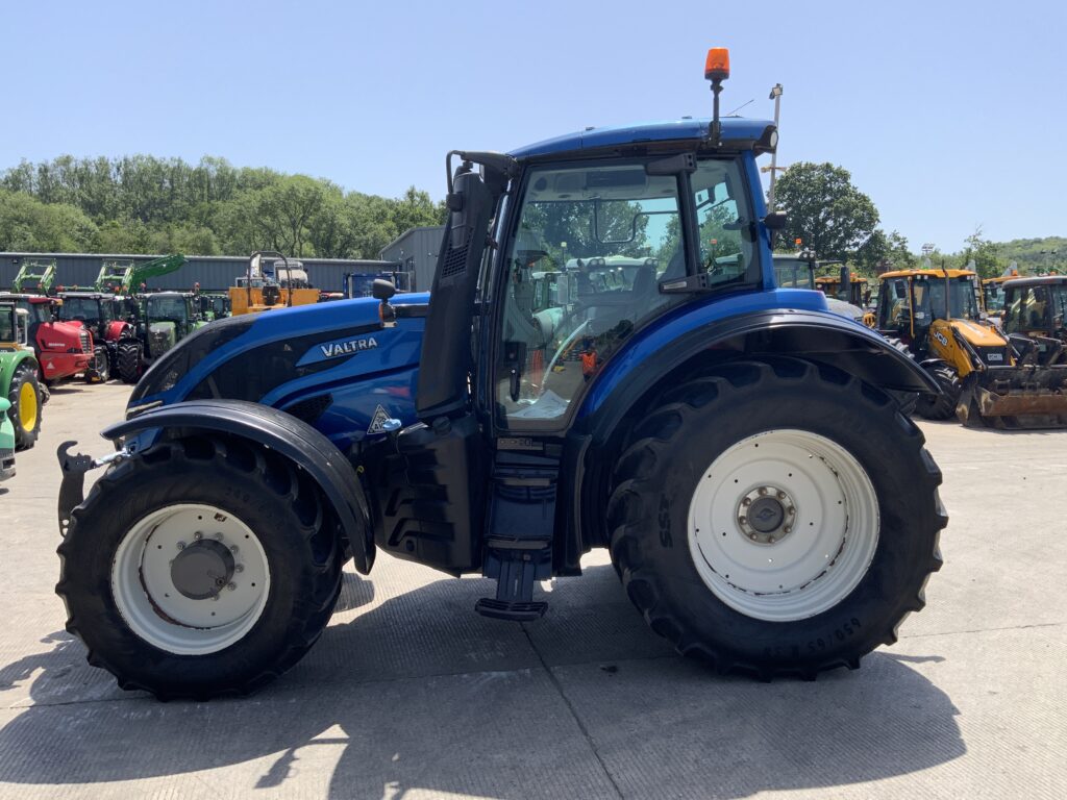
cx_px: 534
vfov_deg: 48.2
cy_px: 400
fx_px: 894
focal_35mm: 29
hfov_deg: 61.7
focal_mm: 3
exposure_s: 1/1412
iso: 16
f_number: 1.8
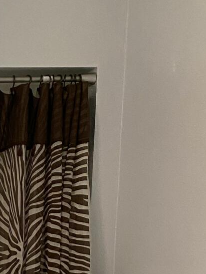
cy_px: 458
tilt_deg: -15.0
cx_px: -126
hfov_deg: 14.3
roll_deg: +1.2
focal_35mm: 95
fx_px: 753
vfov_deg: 17.6
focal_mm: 4.25
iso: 250
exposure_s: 1/60
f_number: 1.8
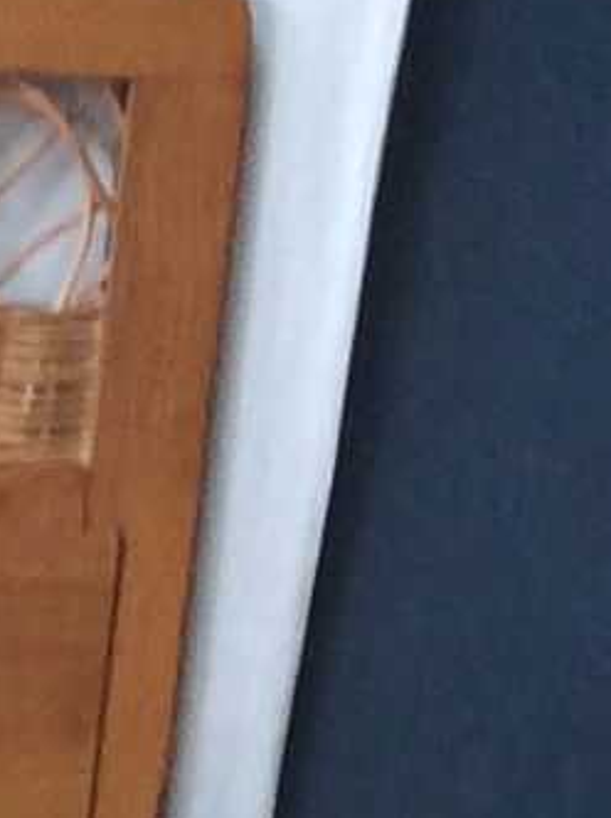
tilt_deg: -32.1
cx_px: -631
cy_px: 2686
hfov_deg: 5.8
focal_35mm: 250
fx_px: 5899
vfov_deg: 6.9
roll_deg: -1.6
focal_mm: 3.3
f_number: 2.4
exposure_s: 1/25
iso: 40
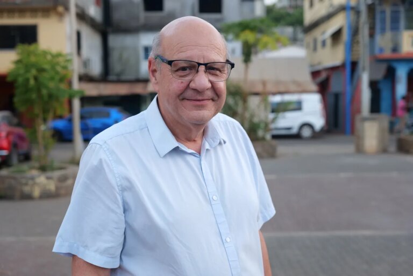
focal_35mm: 48
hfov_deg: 41.1
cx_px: 206
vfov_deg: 28.1
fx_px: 551
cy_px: 138
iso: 100
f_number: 4
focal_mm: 48
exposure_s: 1/13
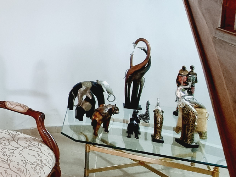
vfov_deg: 35.1
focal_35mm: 40
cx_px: -91
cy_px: 42
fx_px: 273
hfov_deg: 31.7
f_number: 2.2
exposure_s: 1/33
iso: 400
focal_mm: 2.2
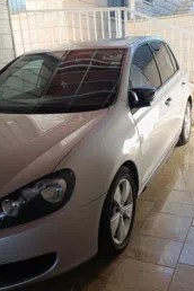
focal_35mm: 37
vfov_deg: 51.8
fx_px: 299
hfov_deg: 35.9
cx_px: 105
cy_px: 164
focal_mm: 6.14
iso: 125
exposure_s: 1/100
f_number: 1.6
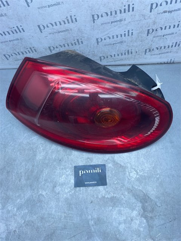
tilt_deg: -66.2
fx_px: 181
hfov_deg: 53.1
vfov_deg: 67.3
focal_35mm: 26
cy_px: 120
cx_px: 90
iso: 32
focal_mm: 4.25
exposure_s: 1/728
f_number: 1.8
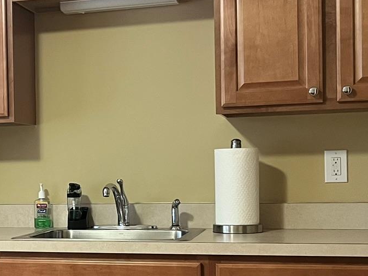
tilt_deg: -1.7
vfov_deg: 18.6
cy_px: 197
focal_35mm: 79
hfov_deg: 23.7
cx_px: 3
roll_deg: +1.9
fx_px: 840
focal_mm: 5.1
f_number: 1.6
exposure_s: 1/60
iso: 400
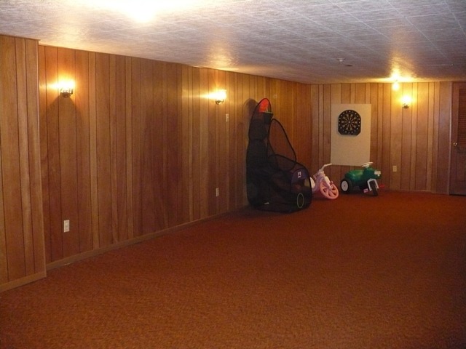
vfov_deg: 38.7
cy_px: 174
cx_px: 233
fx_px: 498
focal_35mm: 37
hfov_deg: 50.1
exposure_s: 1/30
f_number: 2.8
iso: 640
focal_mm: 6.1
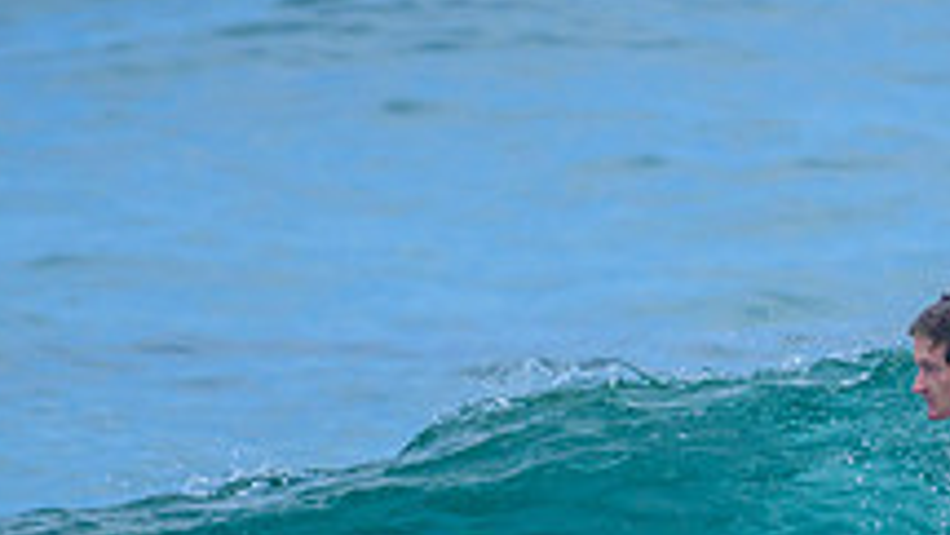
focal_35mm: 3105
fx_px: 78225
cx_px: 1002
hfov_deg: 0.7
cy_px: 525
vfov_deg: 0.4
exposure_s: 1/2500
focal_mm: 800
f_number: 6.3
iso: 640
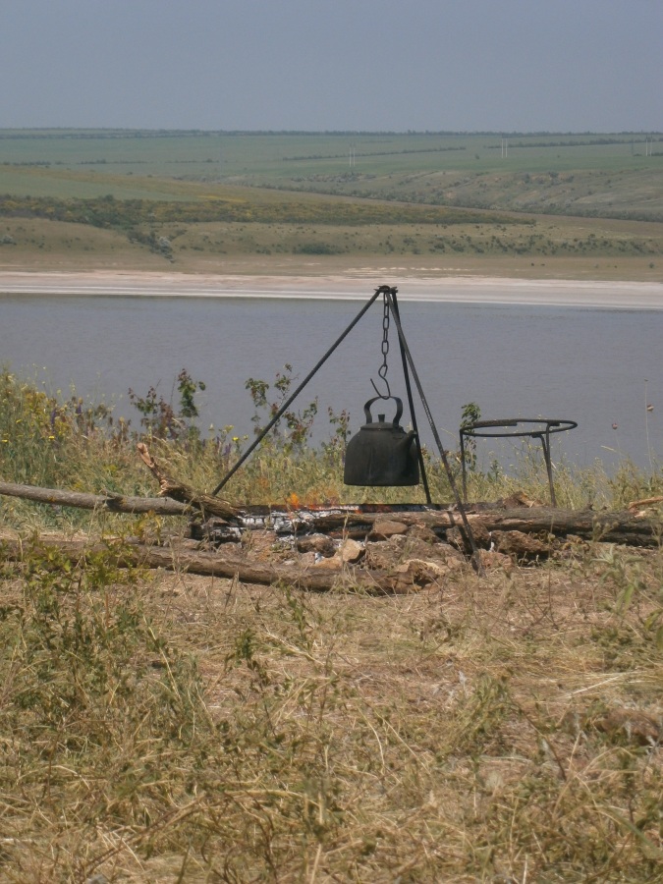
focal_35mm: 130
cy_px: 442
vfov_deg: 15.2
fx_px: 3320
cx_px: 332
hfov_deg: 11.4
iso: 80
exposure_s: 1/400
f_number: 6.5
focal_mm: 23.5
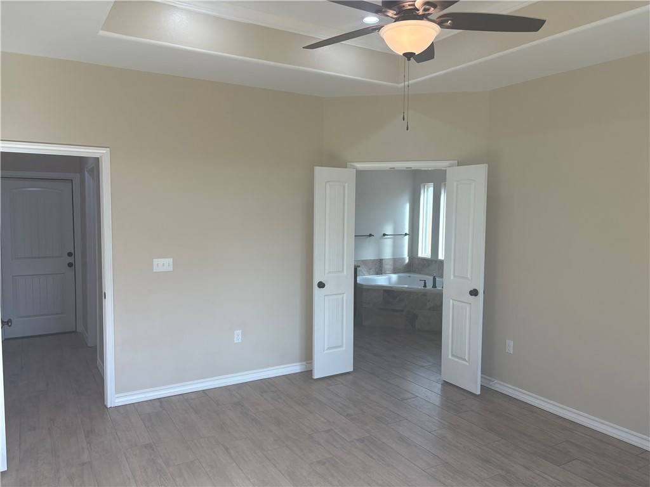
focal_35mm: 26
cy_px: 244
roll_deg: -0.3
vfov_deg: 53.1
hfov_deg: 67.3
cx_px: 325
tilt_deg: -3.2
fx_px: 488
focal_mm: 5.96
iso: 40
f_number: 1.6
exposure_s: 1/243
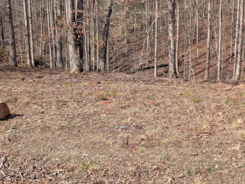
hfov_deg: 38.9
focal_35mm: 49
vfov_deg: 29.7
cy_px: 92
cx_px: 122
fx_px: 347
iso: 20
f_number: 1.68
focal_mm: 6.9
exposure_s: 1/646
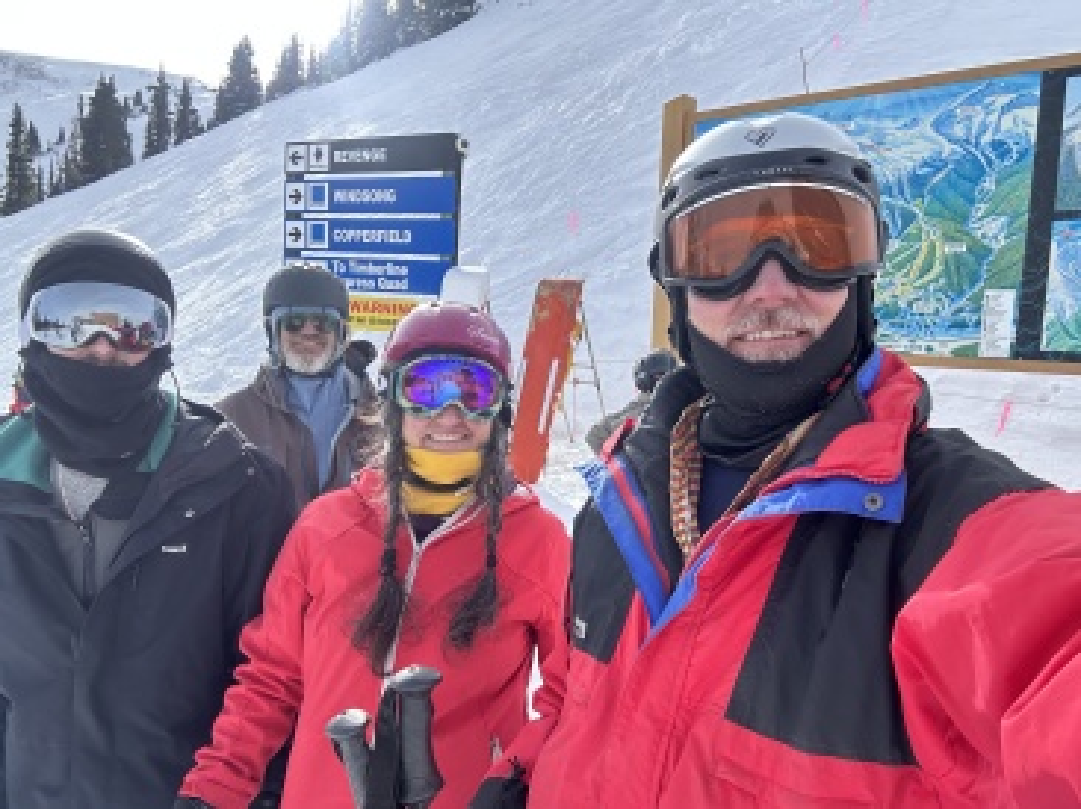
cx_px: 540
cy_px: 404
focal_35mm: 23
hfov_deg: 74.0
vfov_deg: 58.8
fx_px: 718
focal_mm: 2.69
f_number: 1.9
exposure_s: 1/520
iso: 25
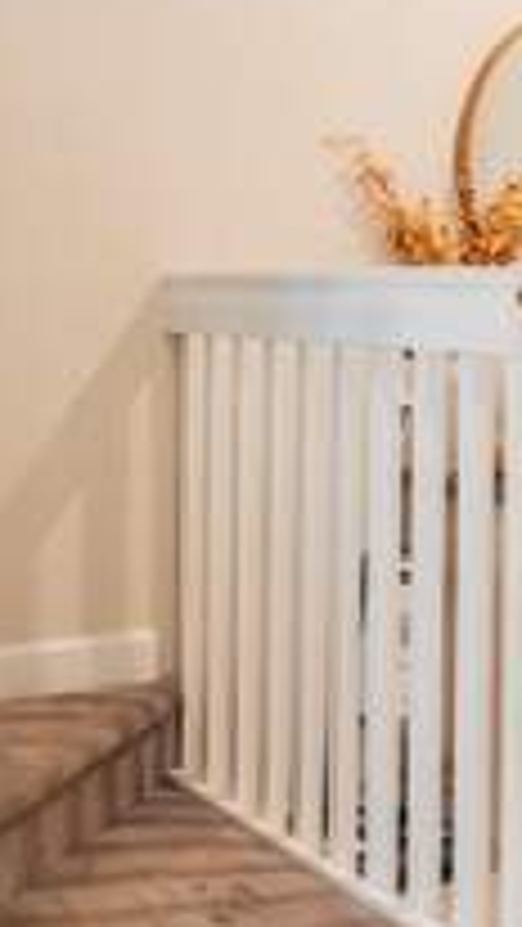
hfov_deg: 18.0
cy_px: 344
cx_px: 315
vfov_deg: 31.3
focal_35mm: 67
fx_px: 1648
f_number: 5.6
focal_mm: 11
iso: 320
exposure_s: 1/6
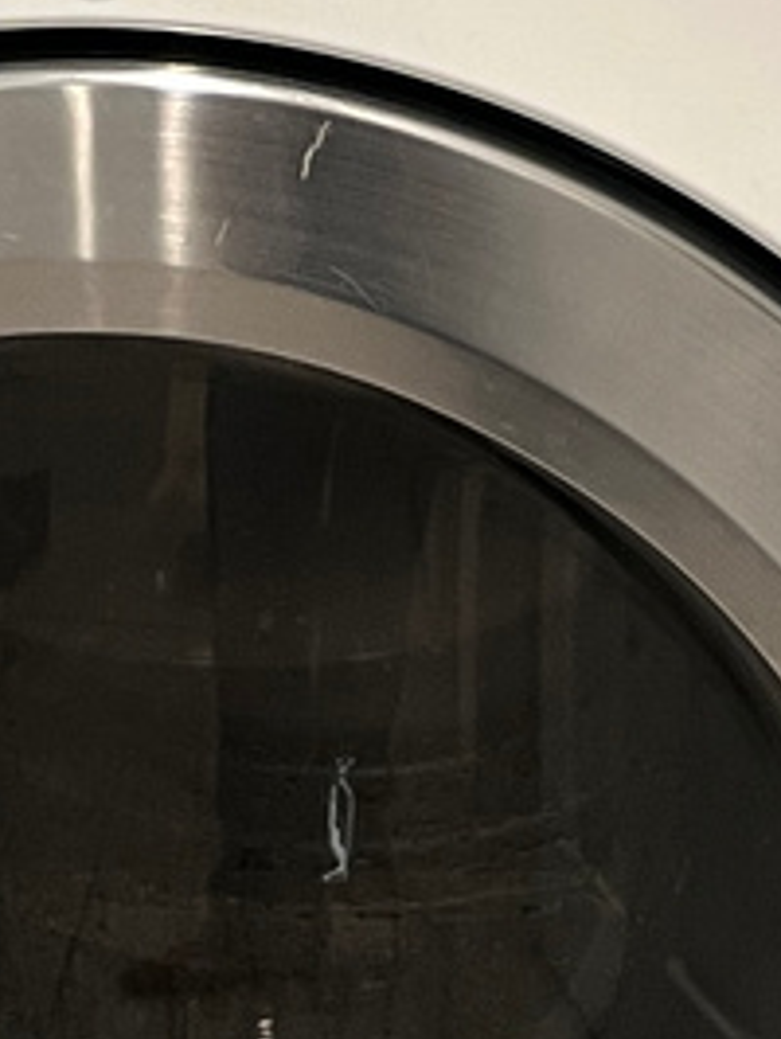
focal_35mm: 150
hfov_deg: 9.9
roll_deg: +1.3
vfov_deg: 11.9
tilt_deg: -15.0
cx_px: 203
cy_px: -937
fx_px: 4505
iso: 160
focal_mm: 5.7
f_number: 1.5
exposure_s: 1/60
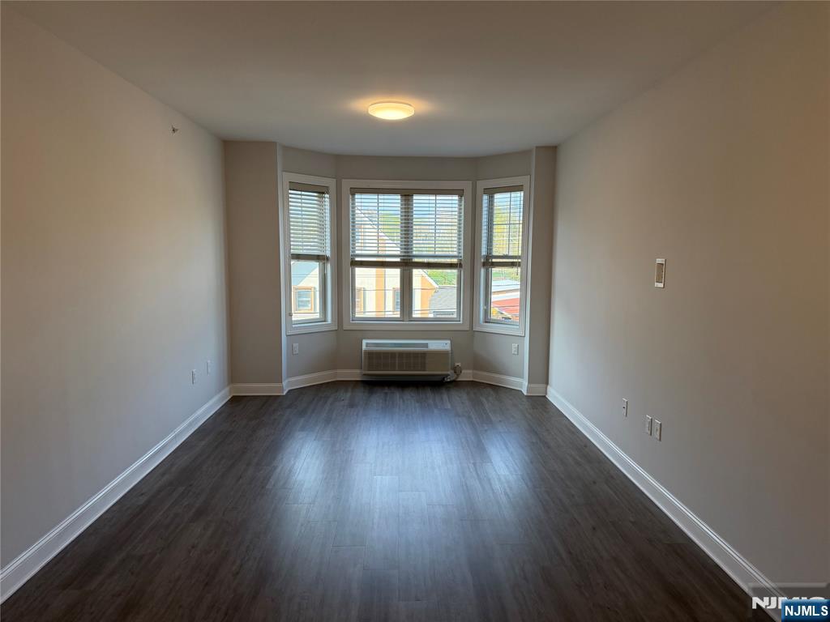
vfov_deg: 56.8
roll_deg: -0.7
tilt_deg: -6.1
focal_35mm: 24
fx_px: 575
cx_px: 415
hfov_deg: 71.6
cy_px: 311
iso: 200
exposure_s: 1/230
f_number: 1.78
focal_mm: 6.76
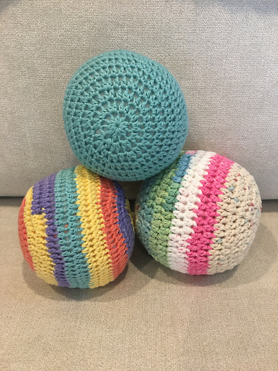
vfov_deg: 61.7
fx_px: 311
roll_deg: +0.5
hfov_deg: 48.2
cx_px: 139
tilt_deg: -31.7
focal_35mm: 29
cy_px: 186
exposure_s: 1/8
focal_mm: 4.15
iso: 100
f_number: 2.2
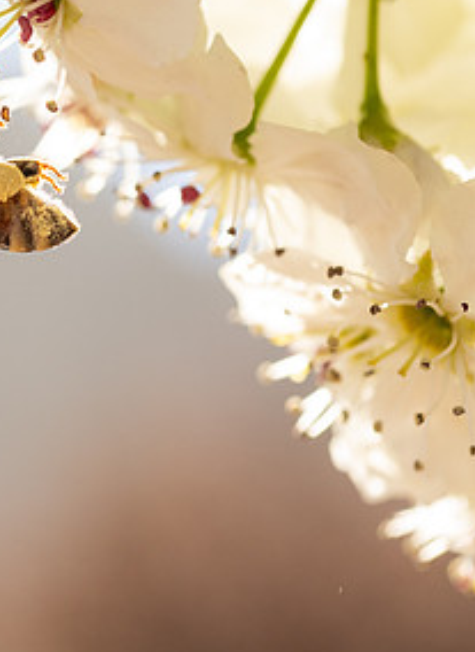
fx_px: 2945
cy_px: 156
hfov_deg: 9.0
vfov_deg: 12.6
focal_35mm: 158
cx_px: -248
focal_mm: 60
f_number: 7.1
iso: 500
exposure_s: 1/640
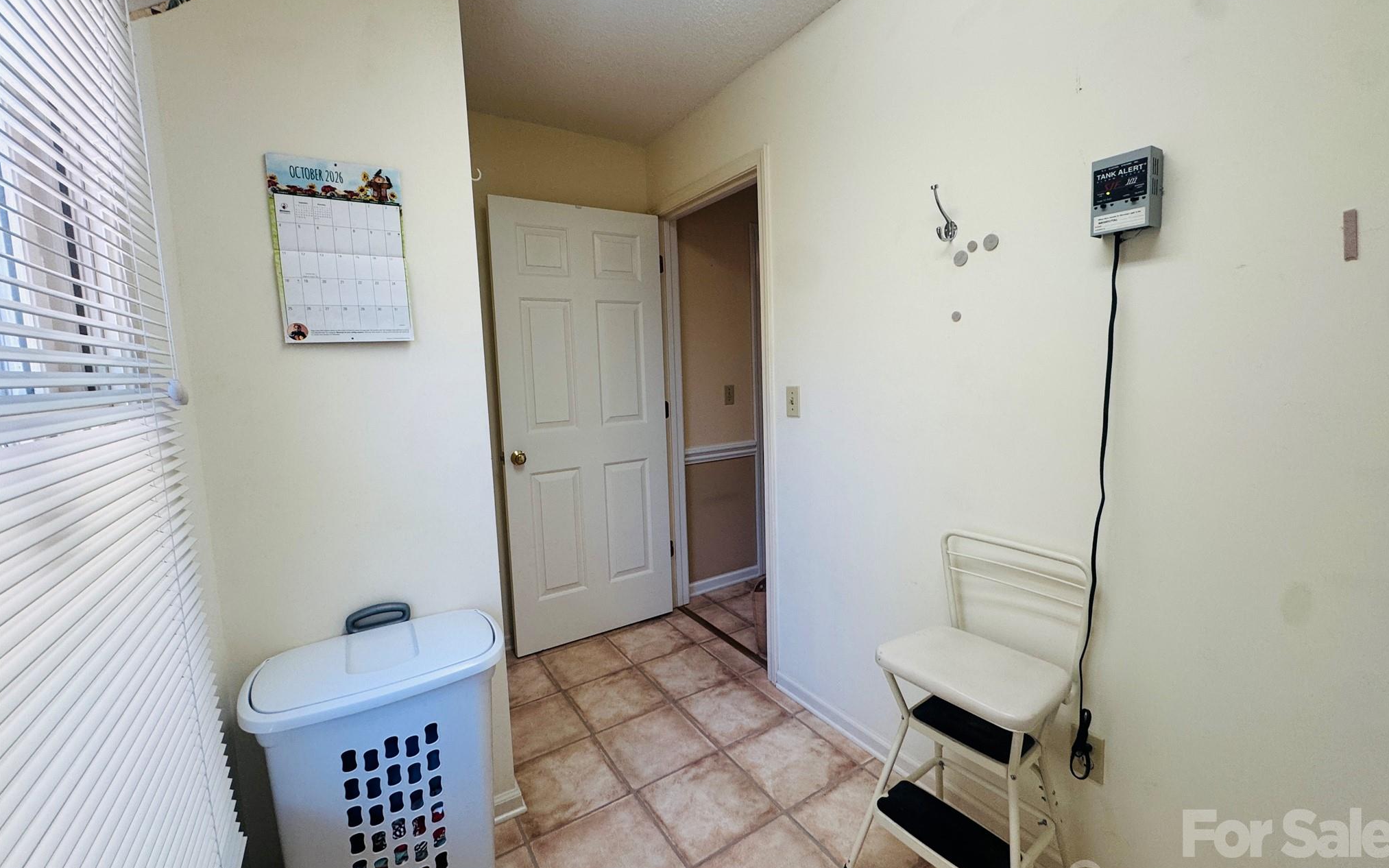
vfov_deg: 74.8
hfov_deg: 101.5
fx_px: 568
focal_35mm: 15
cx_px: 699
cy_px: 418
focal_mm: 2.22
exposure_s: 1/120
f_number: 2.2
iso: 125
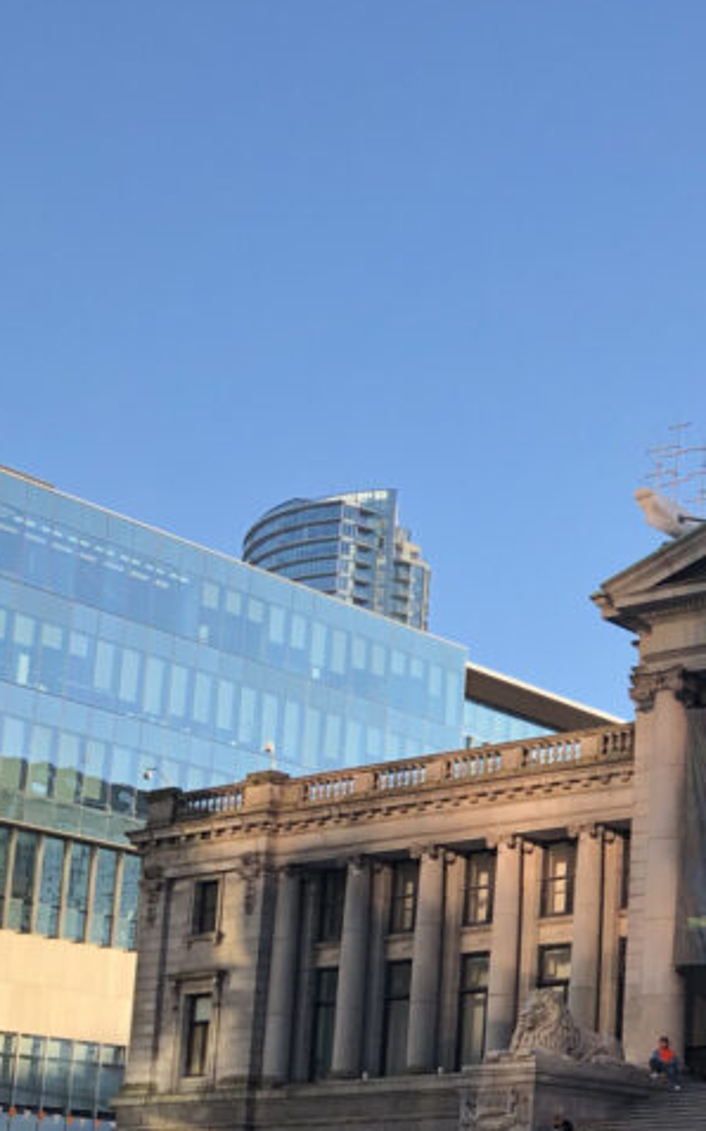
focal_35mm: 66
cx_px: 990
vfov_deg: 30.4
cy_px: 896
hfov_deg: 18.0
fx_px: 2032
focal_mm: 3.99
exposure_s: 1/484
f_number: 1.8
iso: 20
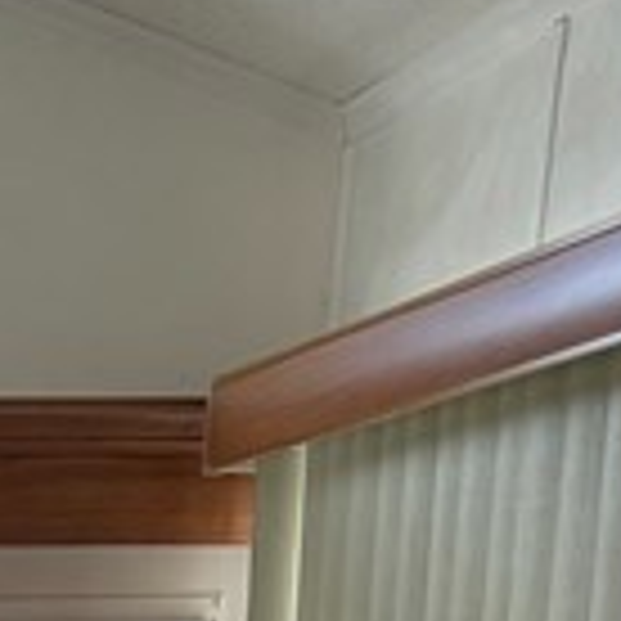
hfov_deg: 9.5
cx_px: -688
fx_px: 3450
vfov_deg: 8.9
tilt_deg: -15.0
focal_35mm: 170
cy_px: 1701
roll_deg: -0.2
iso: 80
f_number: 1.6
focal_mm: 5.96
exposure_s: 1/60
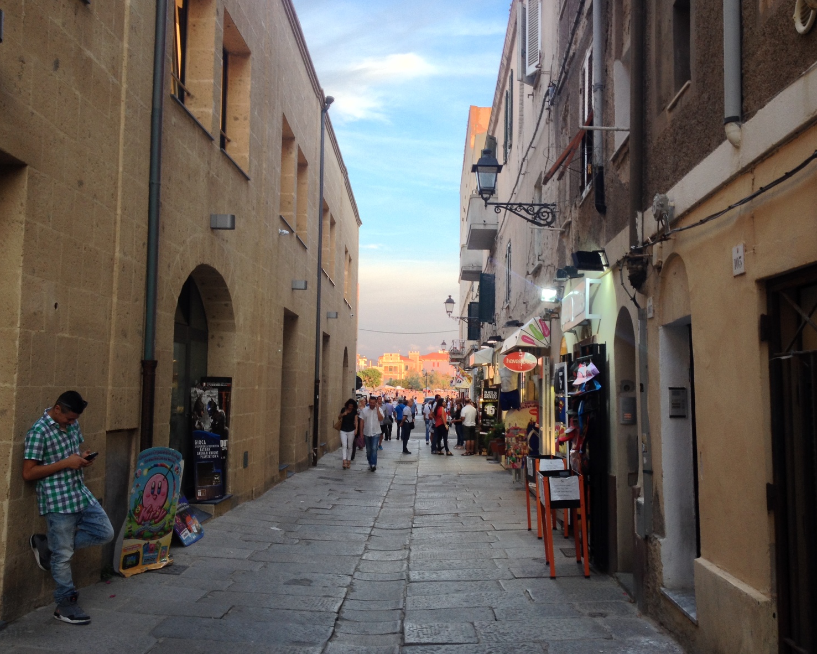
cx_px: 422
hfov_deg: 49.1
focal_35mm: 37
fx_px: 895
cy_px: 323
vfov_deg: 40.1
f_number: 2.4
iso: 50
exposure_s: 1/30
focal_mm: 4.28
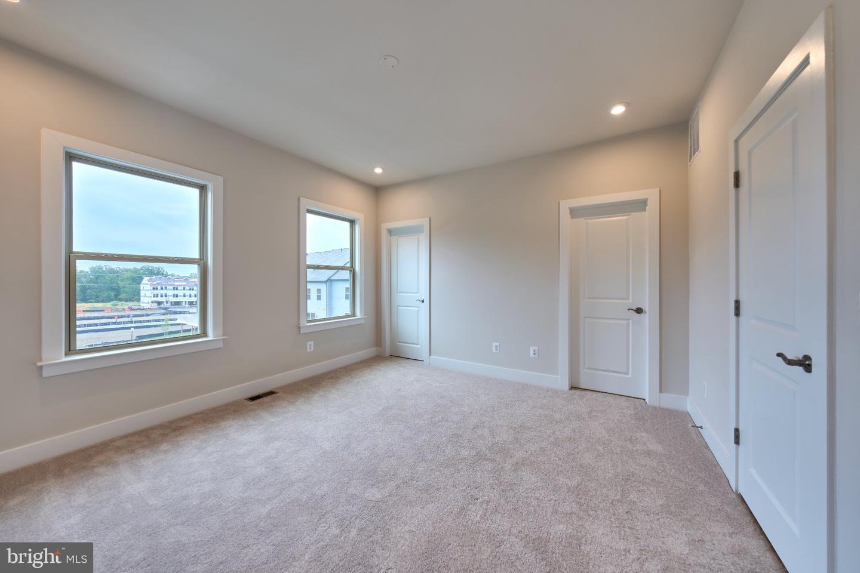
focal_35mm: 12
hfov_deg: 112.6
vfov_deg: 90.0
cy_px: 286
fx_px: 287
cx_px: 430
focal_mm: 12
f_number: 8
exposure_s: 1/400
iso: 500
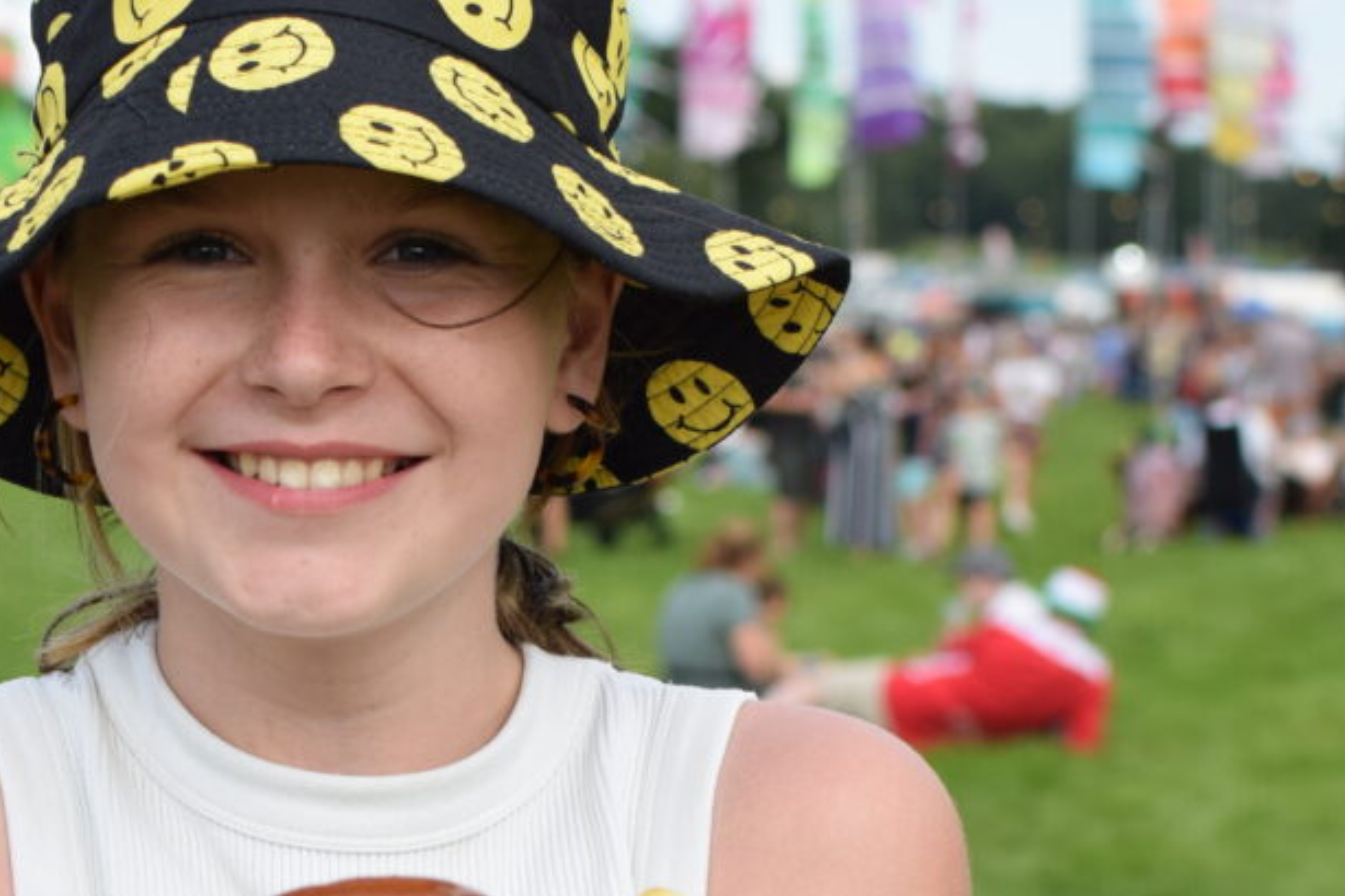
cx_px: 620
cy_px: 824
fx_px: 4600
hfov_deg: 16.6
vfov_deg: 11.1
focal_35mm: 123
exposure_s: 1/1250
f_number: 5
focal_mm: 35
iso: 400
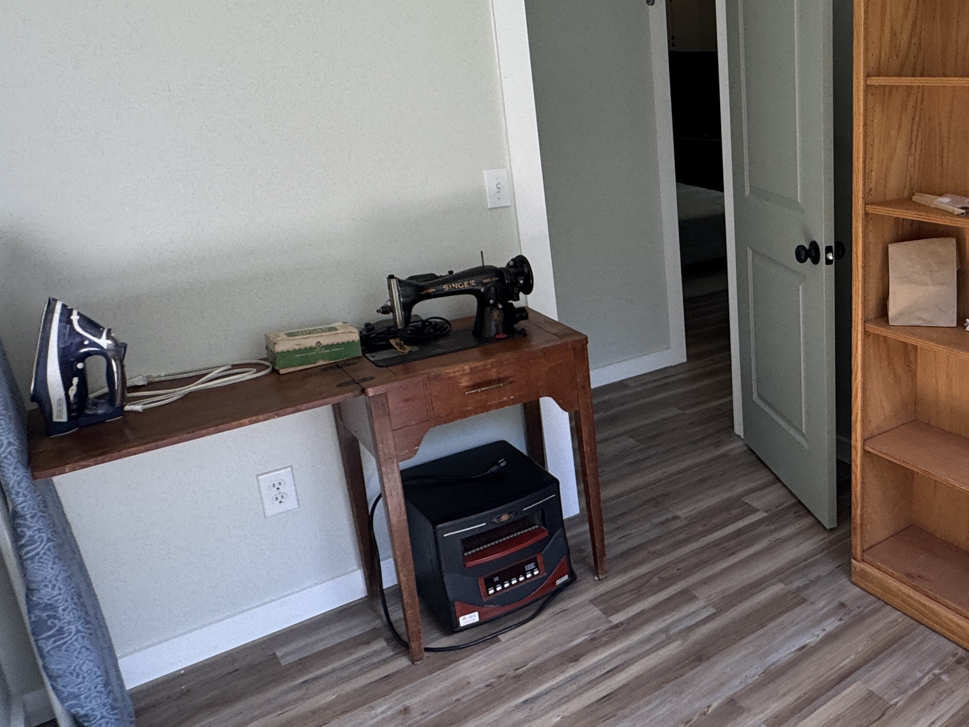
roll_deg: -1.0
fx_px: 840
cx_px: 866
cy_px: 311
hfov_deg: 52.9
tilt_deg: -17.1
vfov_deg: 46.7
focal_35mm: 30
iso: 125
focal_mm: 2.22
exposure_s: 1/99
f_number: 2.2
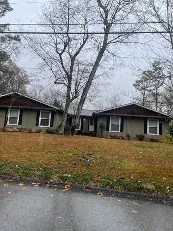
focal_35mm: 26
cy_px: 116
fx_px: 173
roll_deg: -2.9
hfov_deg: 53.1
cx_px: 86
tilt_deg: +4.0
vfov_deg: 67.3
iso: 32
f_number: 1.6
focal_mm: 4.2
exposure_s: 1/556
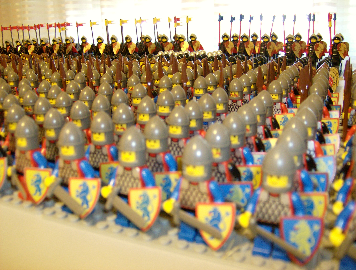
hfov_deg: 51.1
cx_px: 178
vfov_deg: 40.0
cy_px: 135
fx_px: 372
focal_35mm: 36
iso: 200
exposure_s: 1/3.48
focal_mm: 6
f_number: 2.8
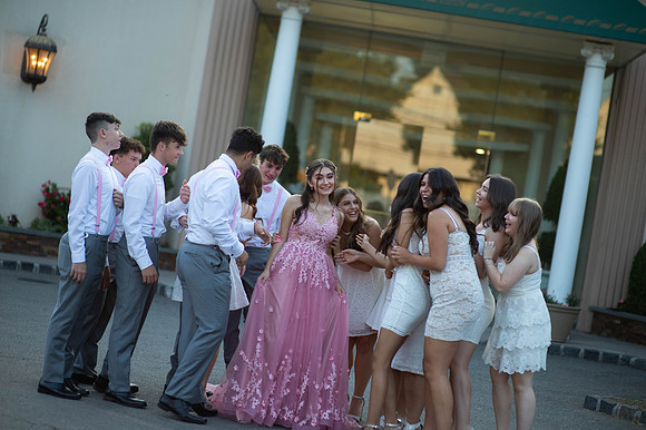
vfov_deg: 16.1
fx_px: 1524
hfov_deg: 23.9
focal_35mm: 85
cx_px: 323
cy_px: 215
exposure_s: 1/1000
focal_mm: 85
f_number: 2
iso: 250
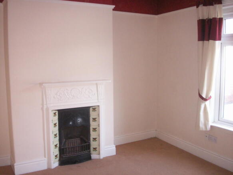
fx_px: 249
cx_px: 116
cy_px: 88
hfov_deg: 50.1
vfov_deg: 38.7
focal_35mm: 37
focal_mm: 7.7
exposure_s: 1/40
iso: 160
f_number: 3.5
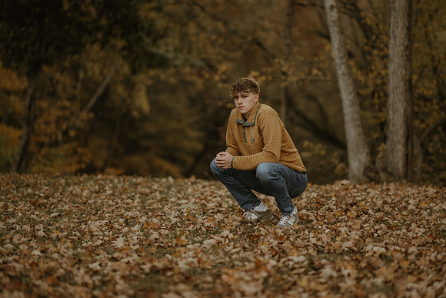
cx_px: 223
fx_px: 1053
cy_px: 149
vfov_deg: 16.1
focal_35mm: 85
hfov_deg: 23.9
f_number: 1.4
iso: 200
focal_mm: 85
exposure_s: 1/640
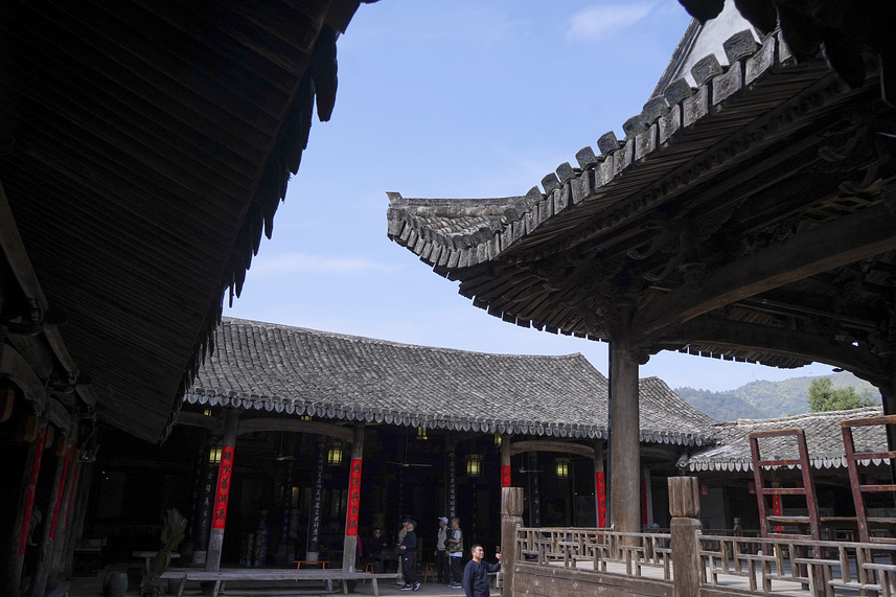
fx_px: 697
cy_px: 322
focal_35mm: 28
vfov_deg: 46.3
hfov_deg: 65.5
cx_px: 459
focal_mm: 24
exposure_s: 1/1000
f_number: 7.1
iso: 250
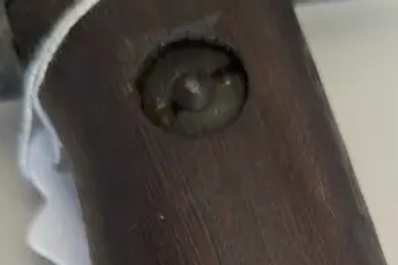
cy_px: 538
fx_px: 951
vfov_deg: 13.5
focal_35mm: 86
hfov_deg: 23.2
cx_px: 339
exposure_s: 1/100
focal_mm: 5.54
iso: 200
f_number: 1.8
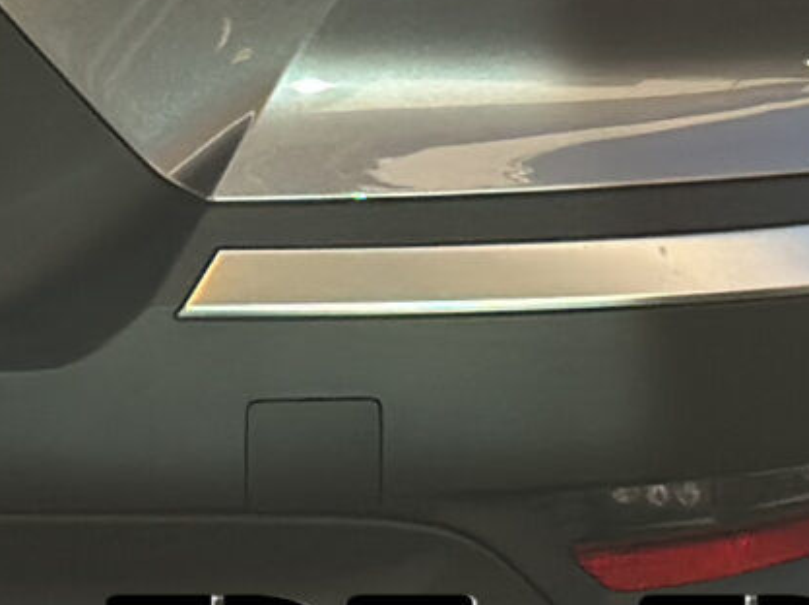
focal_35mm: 295
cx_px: -471
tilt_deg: -9.9
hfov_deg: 6.6
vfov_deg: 4.9
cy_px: -805
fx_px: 6888
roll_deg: +0.5
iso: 80
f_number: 1.78
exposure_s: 1/1541
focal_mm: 6.86
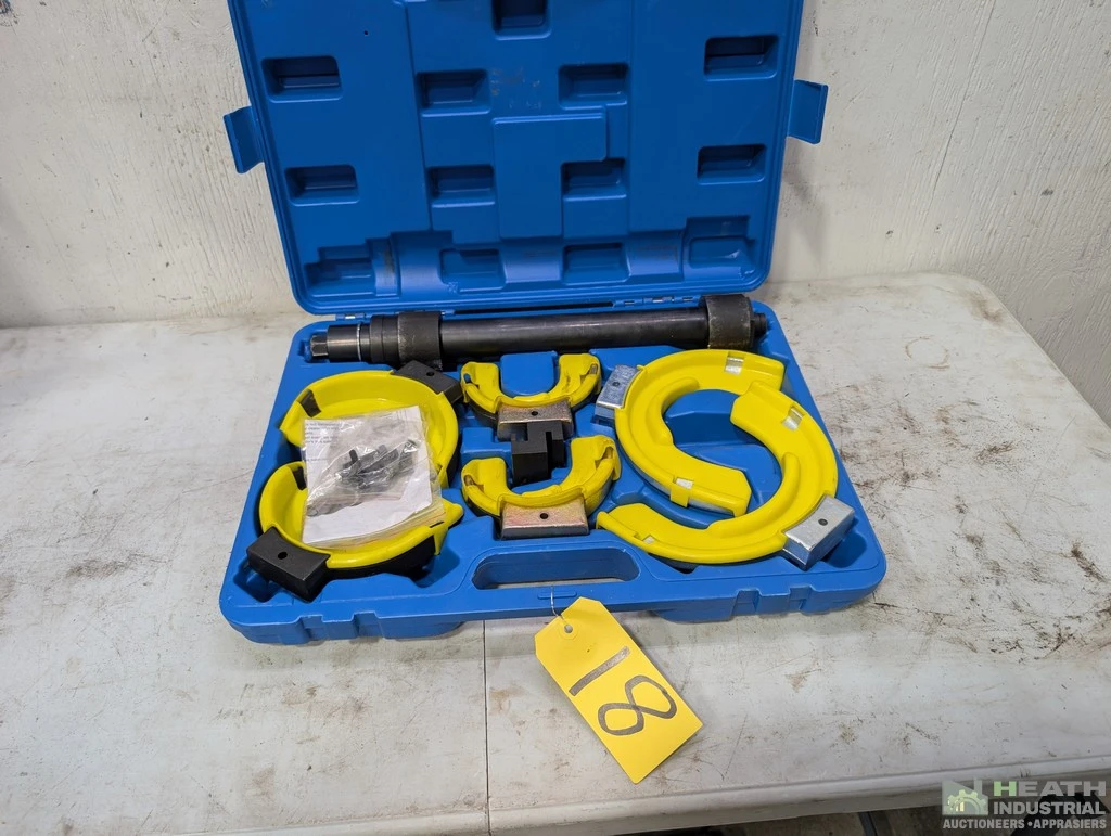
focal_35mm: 24
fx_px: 771
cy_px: 418
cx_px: 556
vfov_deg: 56.9
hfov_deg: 71.5
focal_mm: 6.9
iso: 32
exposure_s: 1/60
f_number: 1.68
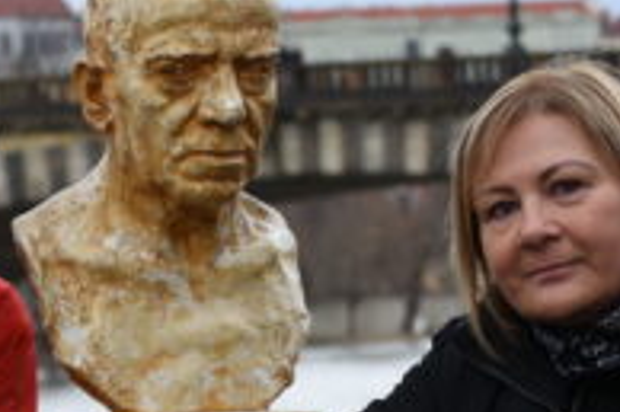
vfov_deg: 5.3
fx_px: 4474
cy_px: 278
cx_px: 112
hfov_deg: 7.9
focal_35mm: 260
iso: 100
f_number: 5.6
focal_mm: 70
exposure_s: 1/100
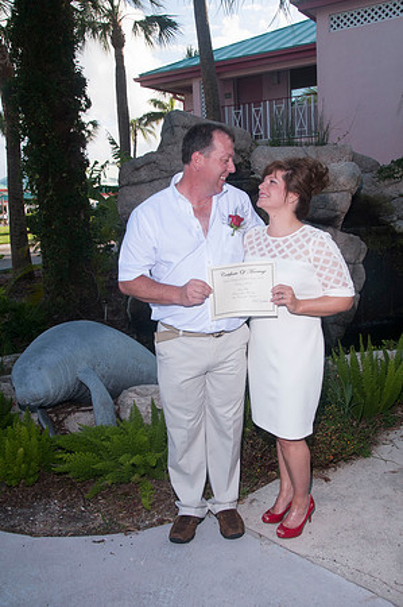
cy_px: 304
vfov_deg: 57.3
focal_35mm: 33
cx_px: 202
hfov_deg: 39.9
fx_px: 555
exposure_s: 1/200
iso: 200
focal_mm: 22
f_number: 8
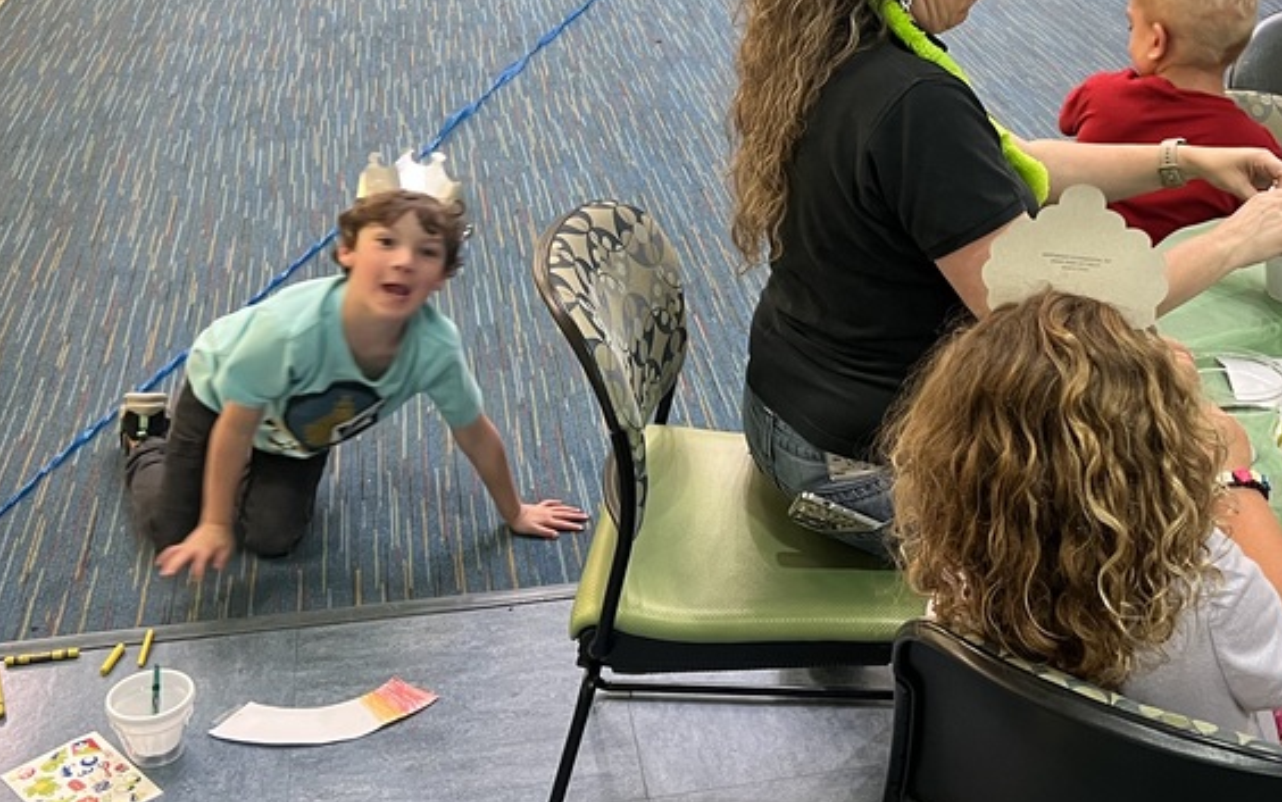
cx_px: 900
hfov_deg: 39.6
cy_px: 234
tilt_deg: -23.4
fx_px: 1748
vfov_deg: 25.6
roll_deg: -2.8
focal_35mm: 50
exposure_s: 1/60
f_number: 1.5
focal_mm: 5.7
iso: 160
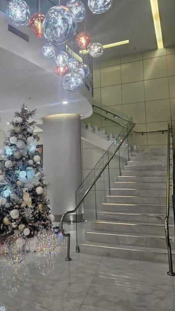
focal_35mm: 26
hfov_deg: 43.9
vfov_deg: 71.9
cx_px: 63
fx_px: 215
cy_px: 151
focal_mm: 5.4
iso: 100
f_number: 1.8
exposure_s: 1/120
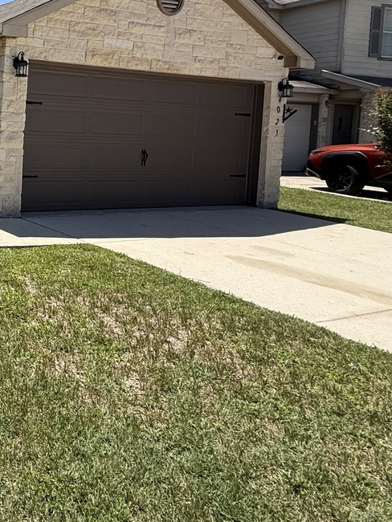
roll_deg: -2.7
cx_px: -142
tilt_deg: -1.0
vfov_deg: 55.6
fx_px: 468
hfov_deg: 31.9
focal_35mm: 31
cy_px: 133
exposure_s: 1/1167
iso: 50
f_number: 2.2
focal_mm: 2.22
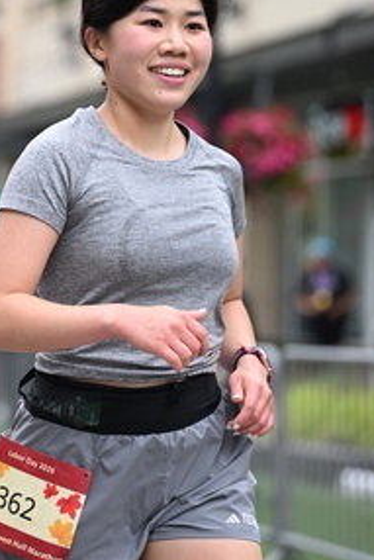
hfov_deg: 6.8
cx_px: 40
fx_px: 3144
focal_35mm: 202
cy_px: 194
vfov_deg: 10.2
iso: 640
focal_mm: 105
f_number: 2.8
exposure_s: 1/2000
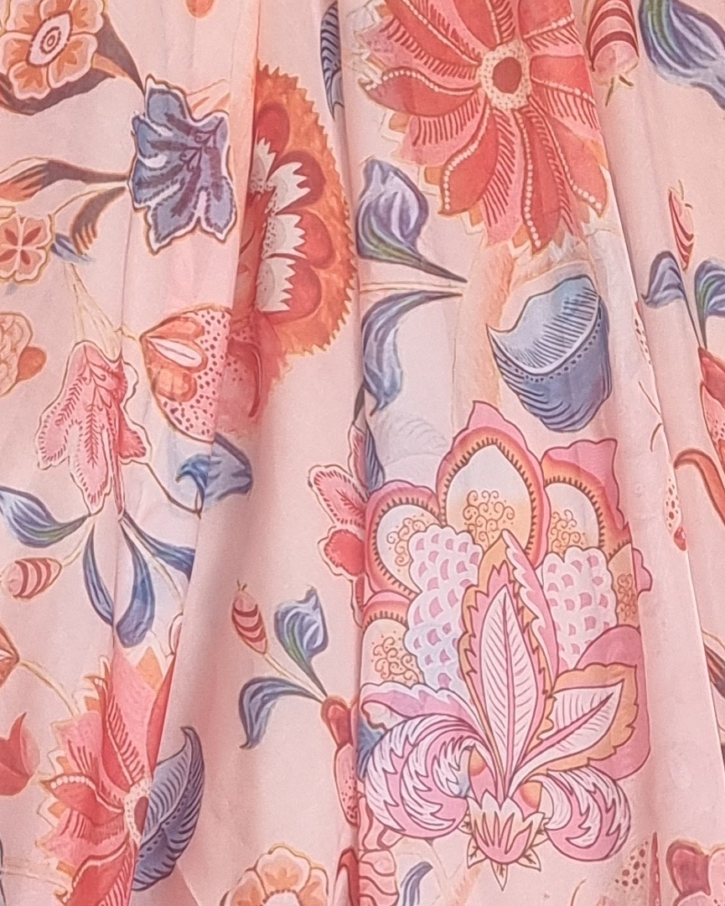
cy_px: -148
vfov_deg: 7.4
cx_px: 343
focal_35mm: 260
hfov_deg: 6.0
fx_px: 6973
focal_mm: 9
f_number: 2.4
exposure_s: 1/100
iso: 59
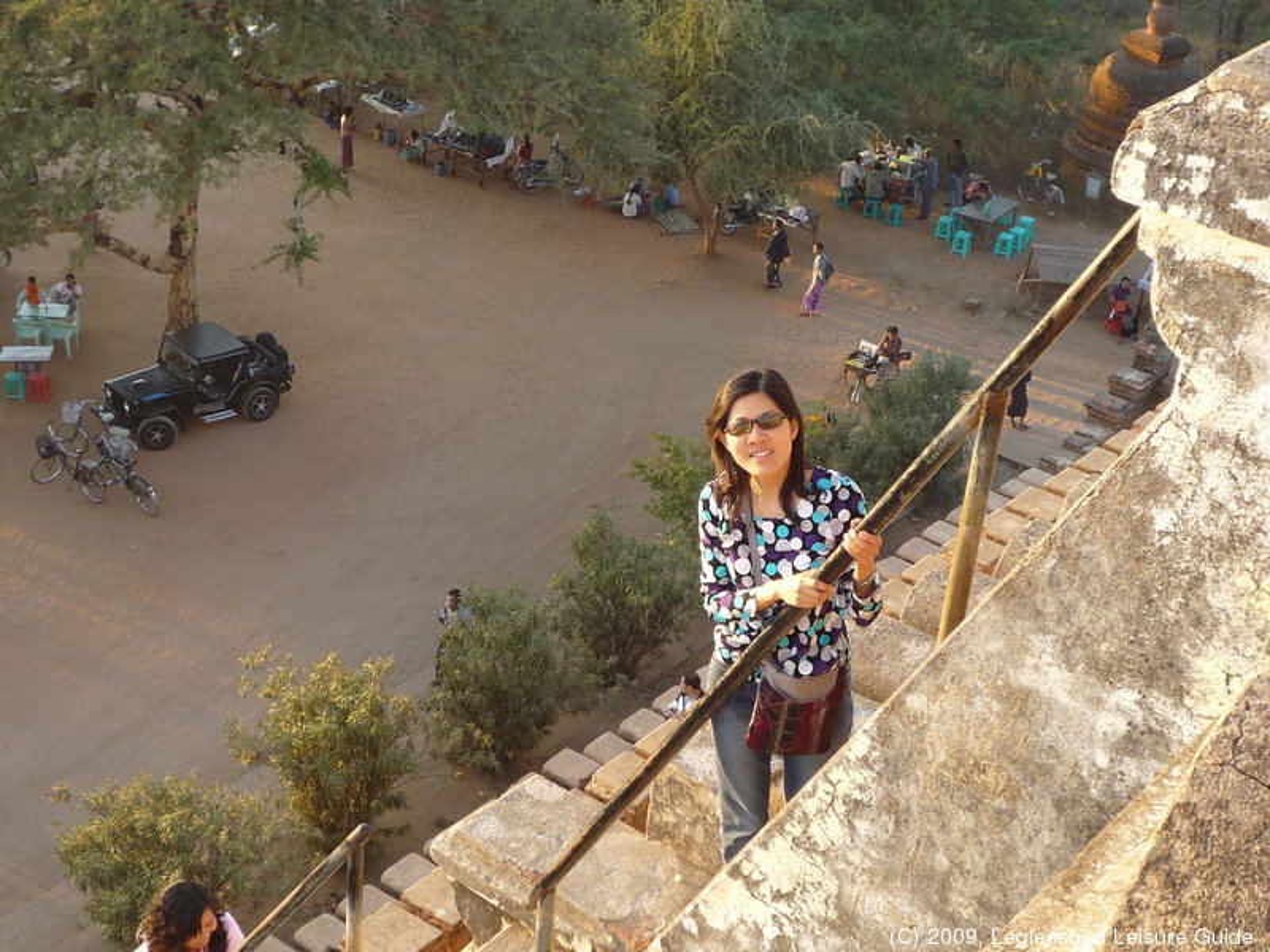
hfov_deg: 32.7
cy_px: 476
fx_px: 2165
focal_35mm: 59
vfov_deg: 24.8
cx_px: 635
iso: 100
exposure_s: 1/50
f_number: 4.1
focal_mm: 7.3
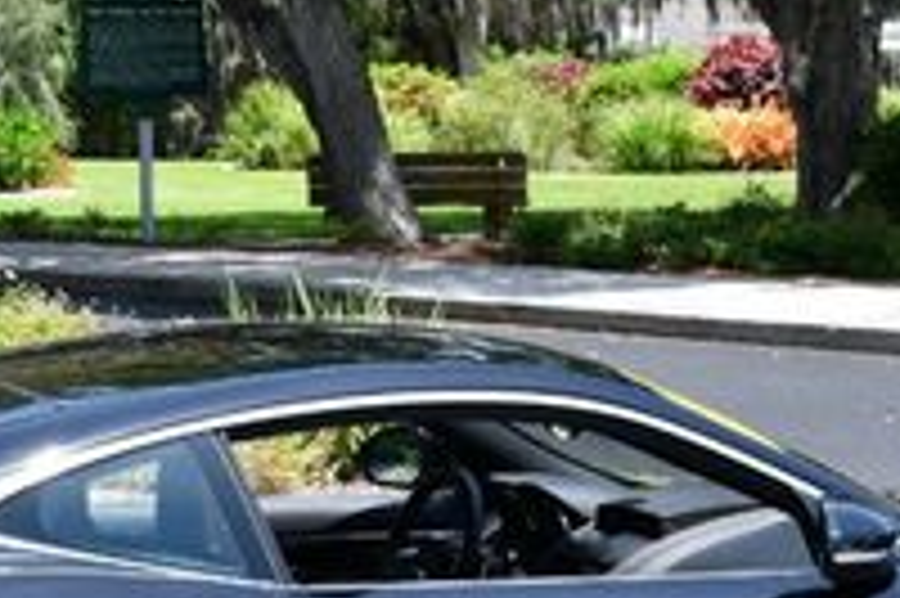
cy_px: 445
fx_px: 4072
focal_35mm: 163
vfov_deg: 8.4
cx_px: 346
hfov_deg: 12.6
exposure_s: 1/250
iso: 180
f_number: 8
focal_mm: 34
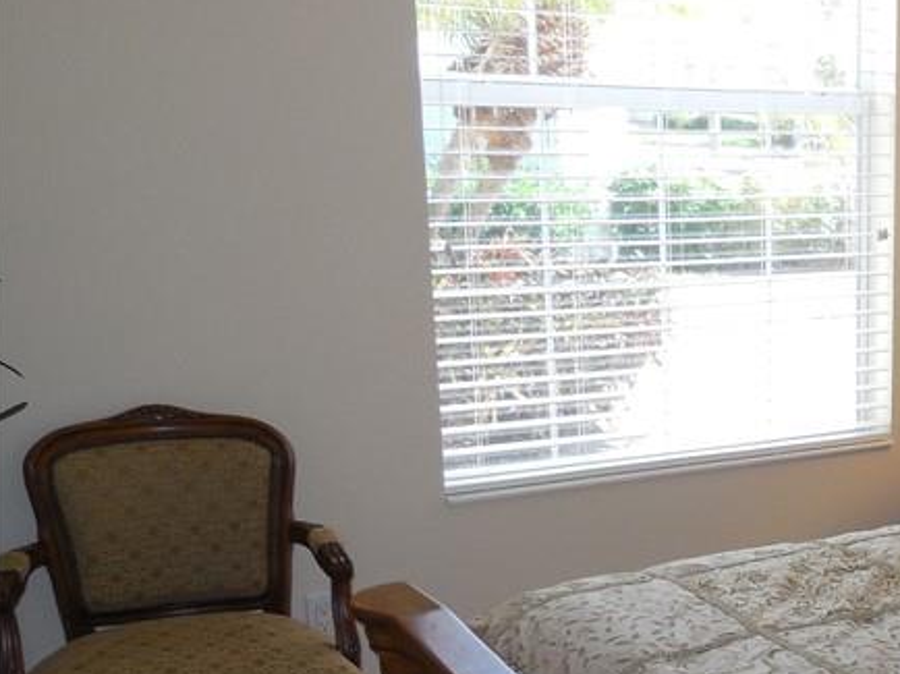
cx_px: 1053
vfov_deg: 24.4
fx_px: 1533
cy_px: 552
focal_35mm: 59
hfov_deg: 28.8
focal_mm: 4.5
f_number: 3.1
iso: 125
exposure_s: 1/80
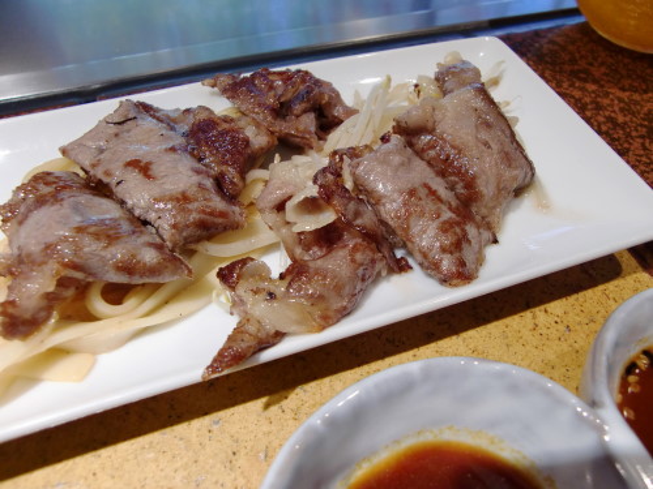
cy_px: 244
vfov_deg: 49.7
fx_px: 528
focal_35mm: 28
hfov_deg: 63.4
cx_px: 326
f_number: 2.6
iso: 125
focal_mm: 4.9
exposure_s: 1/60
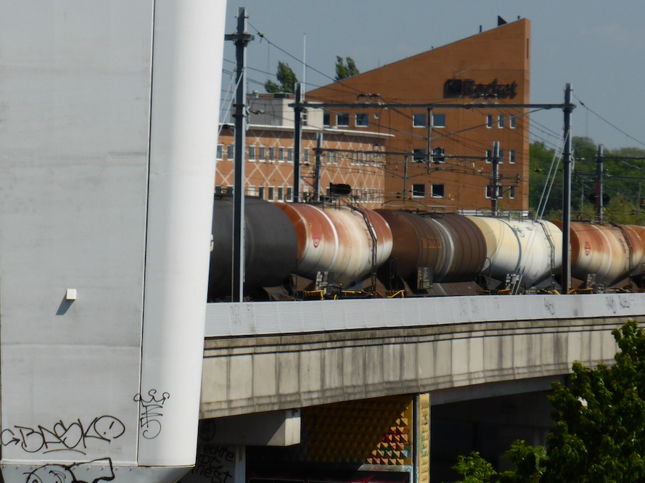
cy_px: 181
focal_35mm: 208
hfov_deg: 9.5
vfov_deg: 7.1
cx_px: 242
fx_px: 3874
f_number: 5.4
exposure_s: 1/1000
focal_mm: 24.4
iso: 100
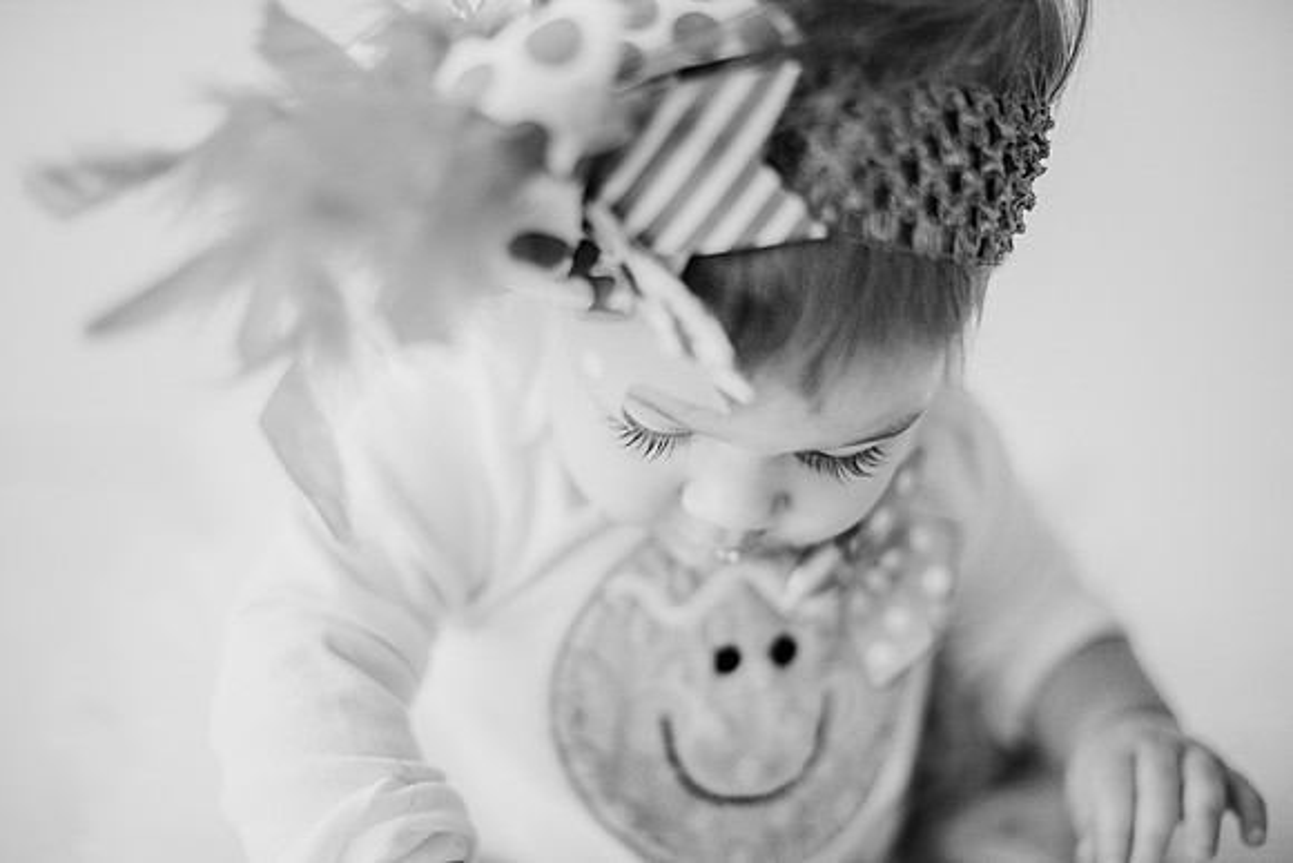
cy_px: 432
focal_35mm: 50
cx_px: 646
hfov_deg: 39.6
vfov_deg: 27.0
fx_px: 1796
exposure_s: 1/640
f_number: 1.8
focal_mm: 50
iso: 640
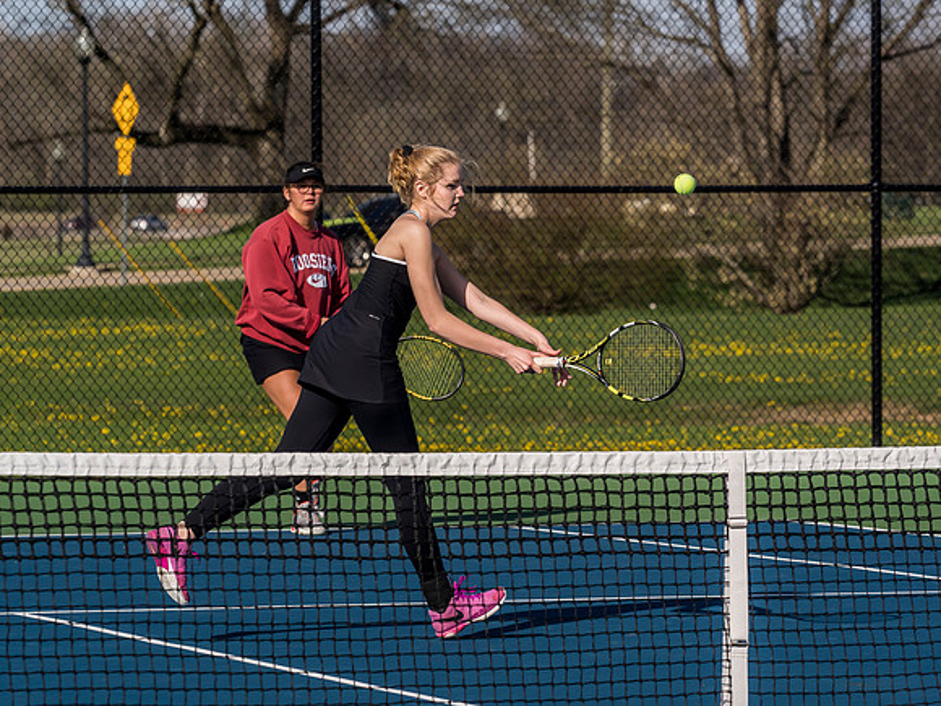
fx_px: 7068
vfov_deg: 5.7
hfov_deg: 7.6
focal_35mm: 260
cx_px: 470
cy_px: 353
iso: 400
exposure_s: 1/1600
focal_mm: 130
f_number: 5
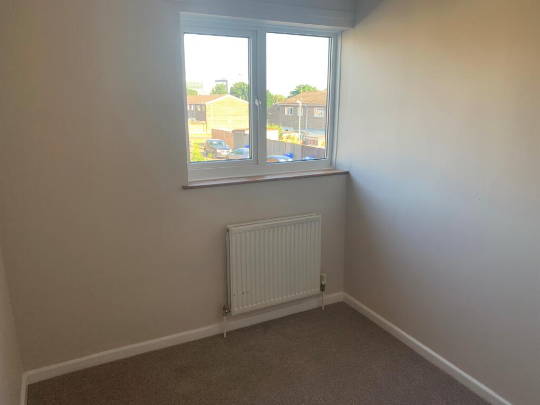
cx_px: 270
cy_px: 202
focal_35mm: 26
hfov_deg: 67.3
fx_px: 406
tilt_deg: -15.7
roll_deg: +0.3
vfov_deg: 53.1
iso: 50
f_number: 1.8
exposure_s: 1/122
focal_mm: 4.25
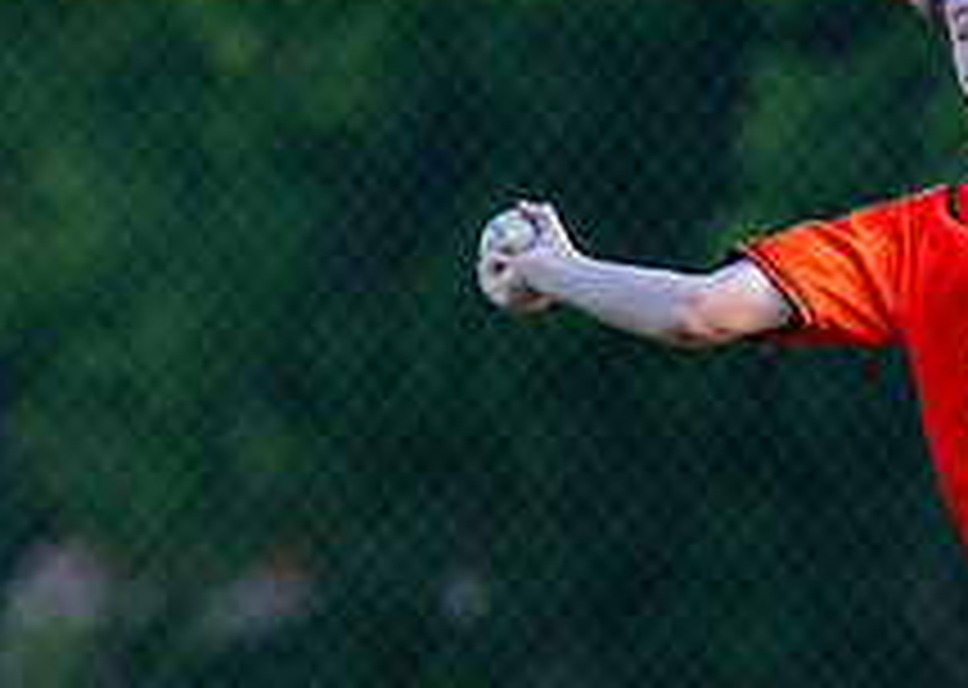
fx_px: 30835
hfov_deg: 1.8
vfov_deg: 1.3
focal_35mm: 1123
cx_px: 1009
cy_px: 537
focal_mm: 200
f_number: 2.8
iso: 400
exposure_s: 1/2500
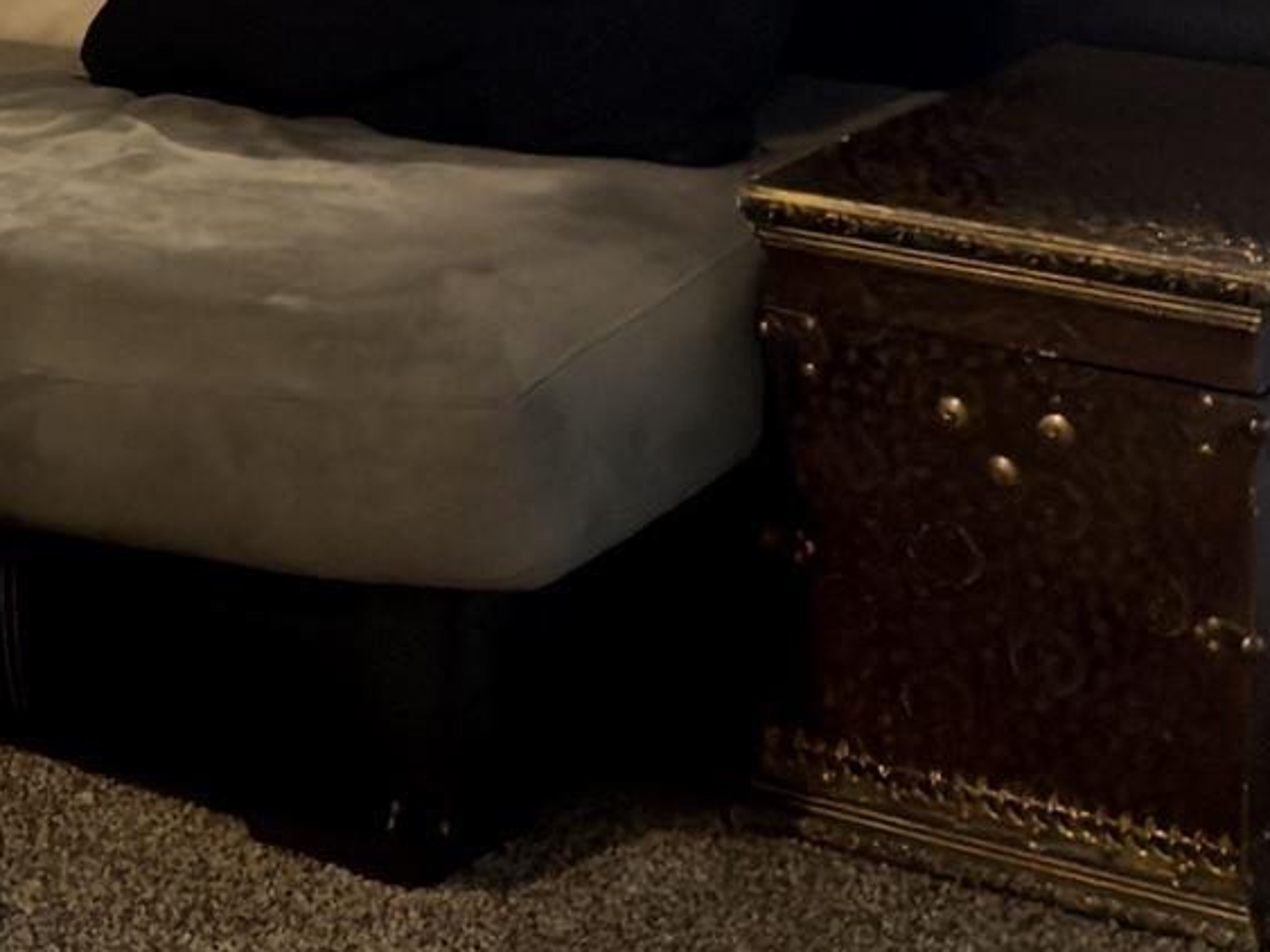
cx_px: -548
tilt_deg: -4.8
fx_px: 4805
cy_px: -706
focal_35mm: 131
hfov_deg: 14.2
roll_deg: +0.8
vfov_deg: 10.7
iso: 640
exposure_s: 1/30
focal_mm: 6.76
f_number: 1.78
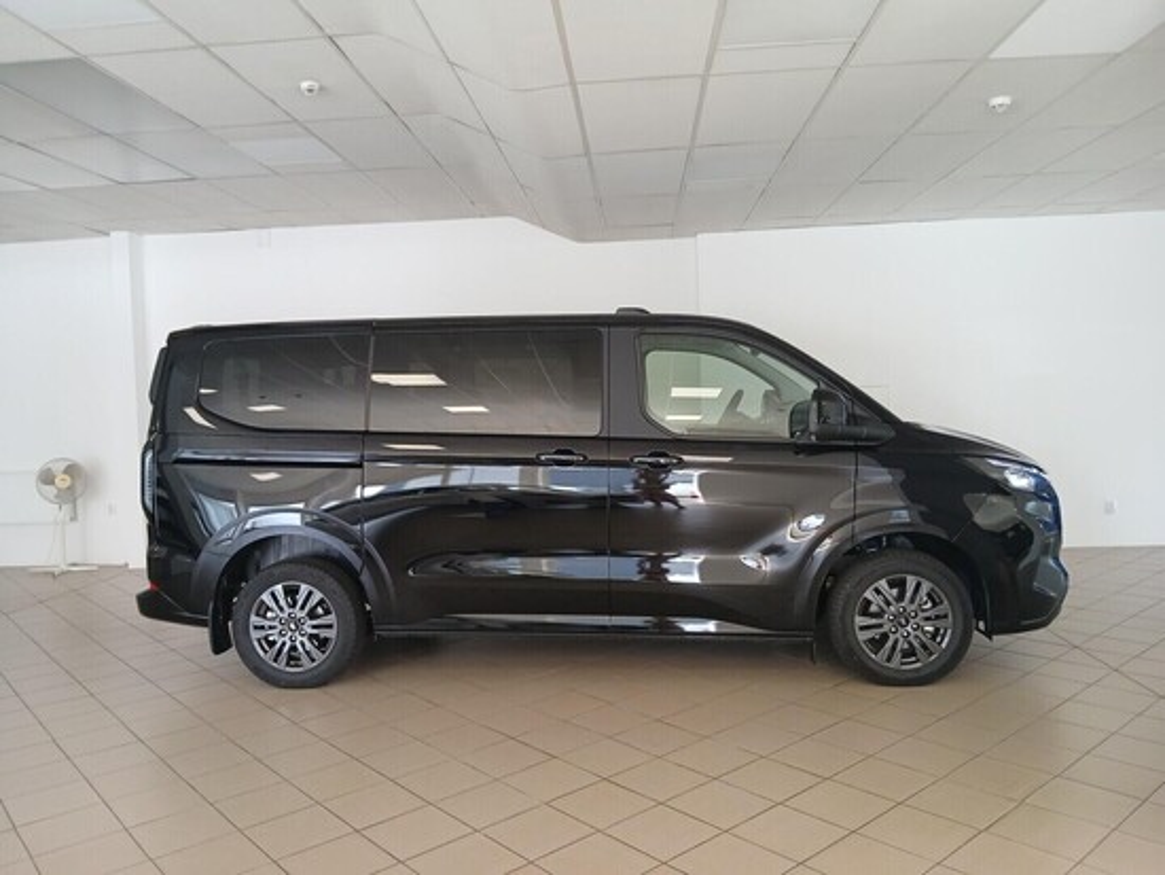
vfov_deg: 53.1
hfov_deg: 67.3
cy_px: 438
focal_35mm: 26
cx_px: 582
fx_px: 875
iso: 80
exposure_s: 1/50
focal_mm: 3.98
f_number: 1.8
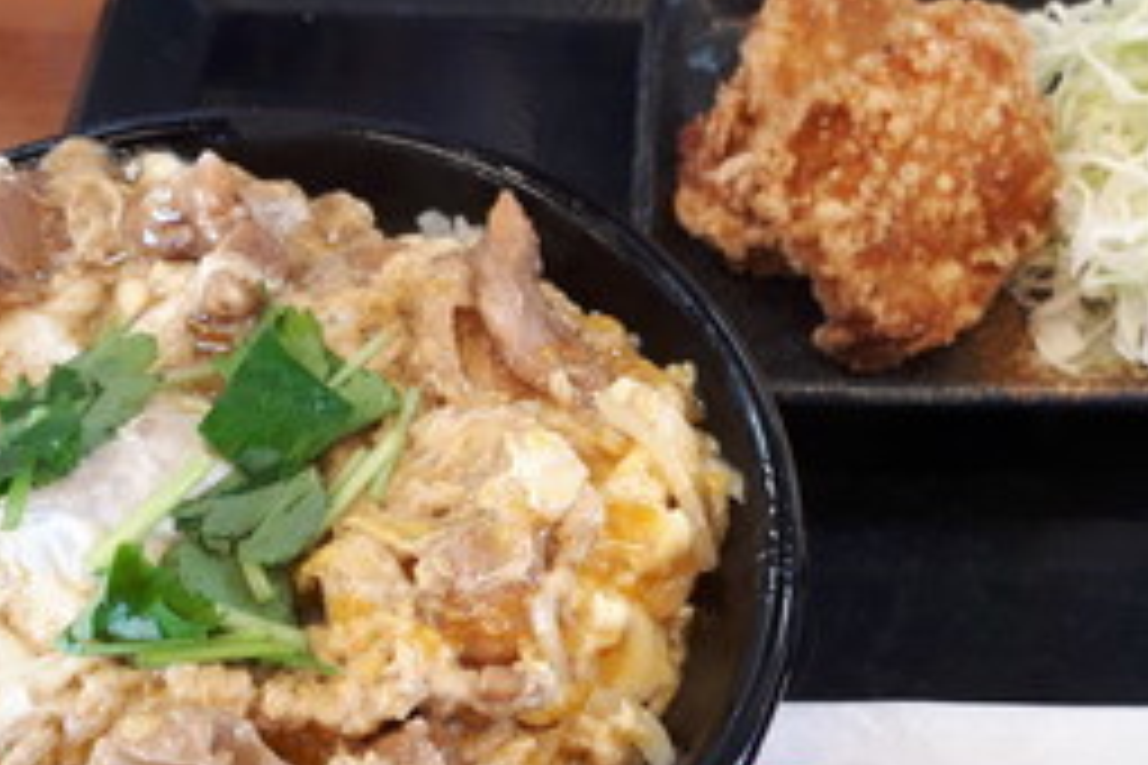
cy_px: 547
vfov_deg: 24.4
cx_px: 801
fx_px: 1754
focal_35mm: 55
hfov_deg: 35.7
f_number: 1.9
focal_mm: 3.6
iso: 50
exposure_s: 1/33
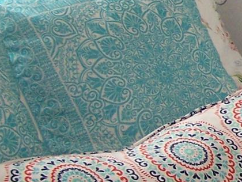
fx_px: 1295
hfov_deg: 10.2
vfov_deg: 8.0
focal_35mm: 185
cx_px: 403
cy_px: 22
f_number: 2.8
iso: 140
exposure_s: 1/90
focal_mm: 6.3
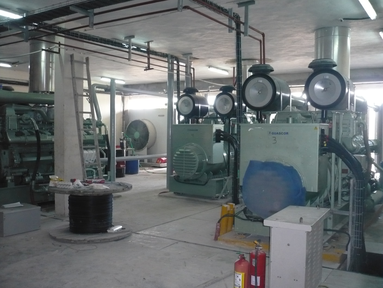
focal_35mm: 35
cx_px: 192
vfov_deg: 40.7
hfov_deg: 52.6
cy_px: 144
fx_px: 387
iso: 320
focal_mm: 5.8
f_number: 2.8
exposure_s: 1/30
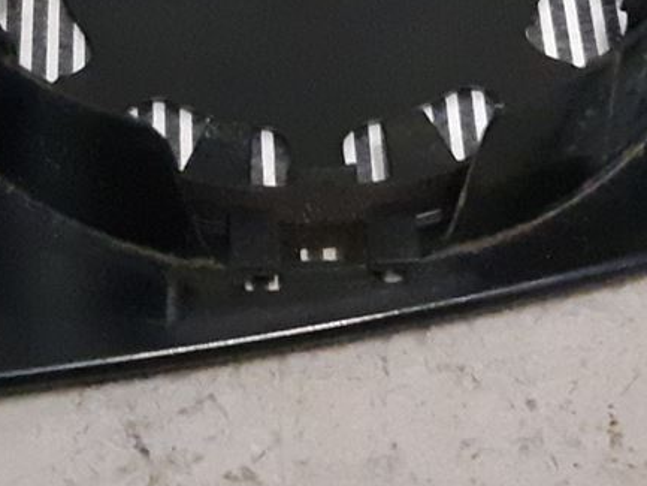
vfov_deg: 11.8
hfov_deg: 16.0
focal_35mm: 123
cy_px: -112
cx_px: 315
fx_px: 2300
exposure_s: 1/214
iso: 800
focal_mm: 3.93
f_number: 1.7
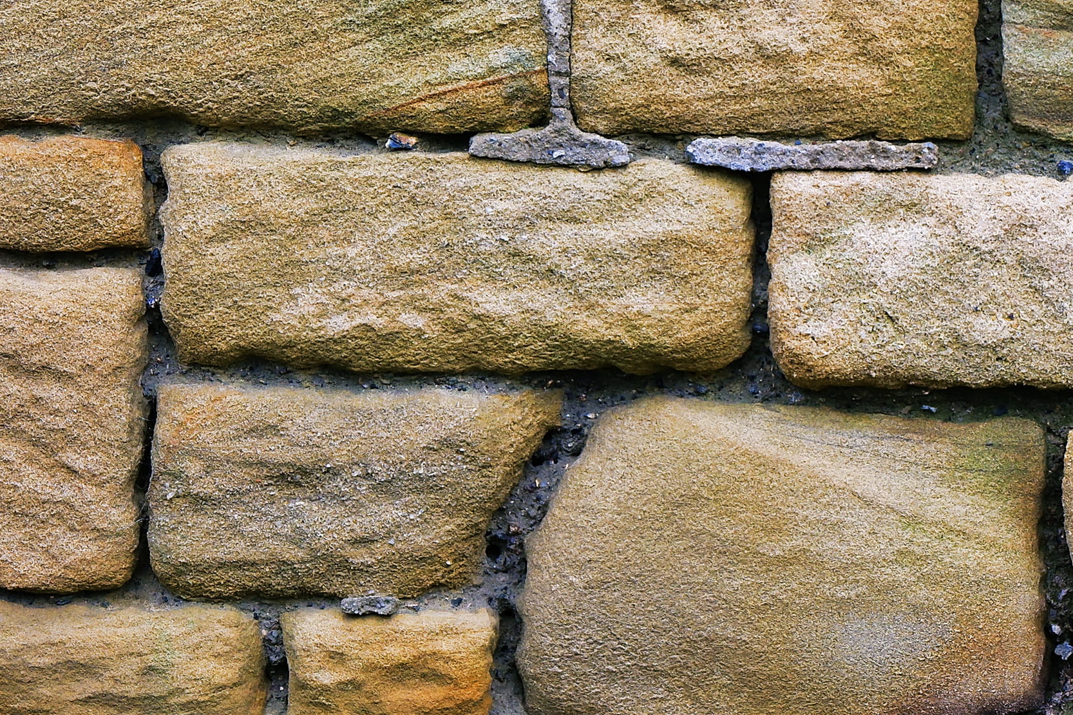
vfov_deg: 9.4
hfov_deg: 14.0
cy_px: 495
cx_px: 1061
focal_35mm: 145
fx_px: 4321
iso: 400
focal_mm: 46.7
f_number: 6.4
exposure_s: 1/125
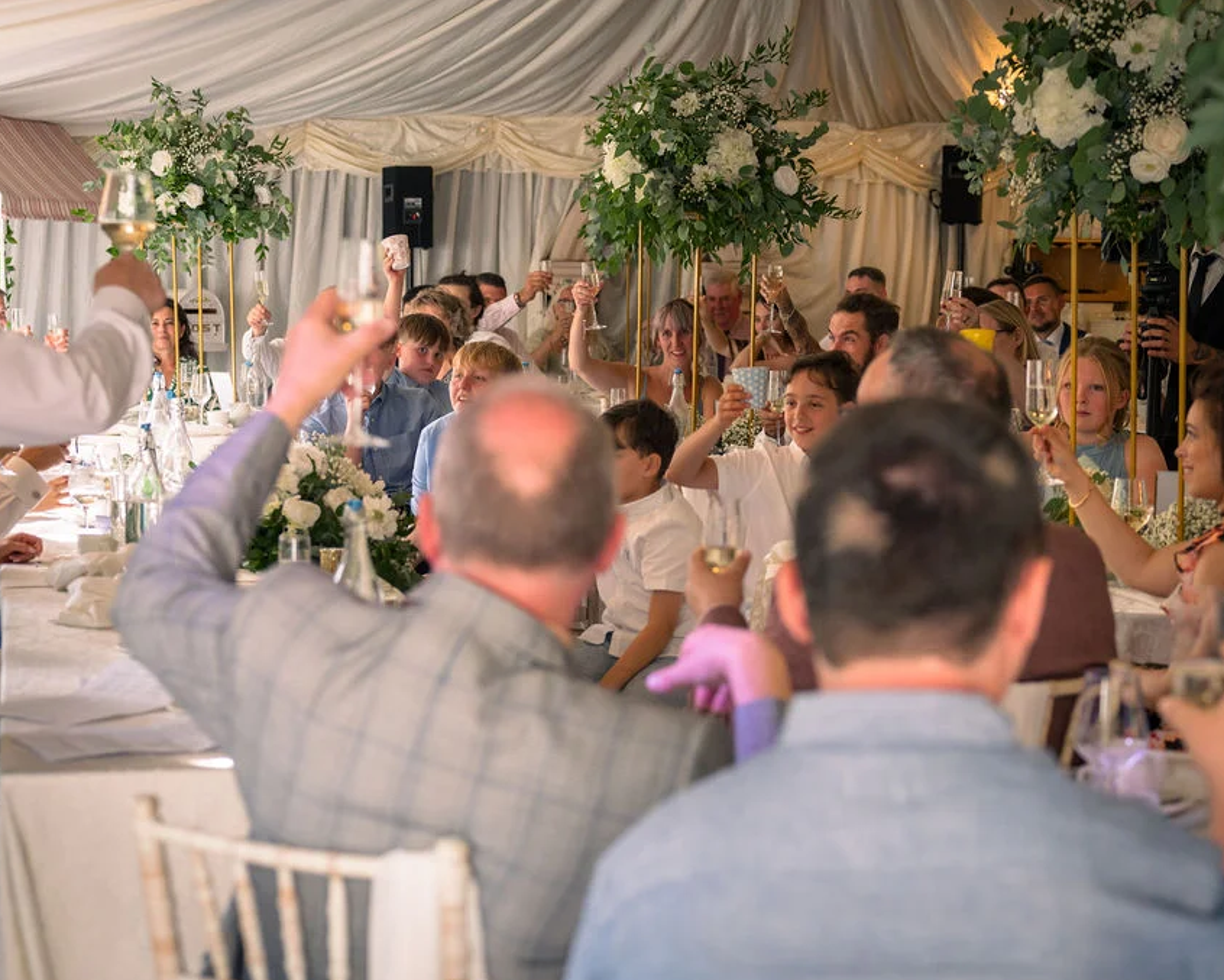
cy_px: 489
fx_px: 2717
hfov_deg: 25.4
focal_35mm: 75
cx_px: 650
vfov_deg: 20.4
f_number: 2.8
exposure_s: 1/200
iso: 500
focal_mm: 44
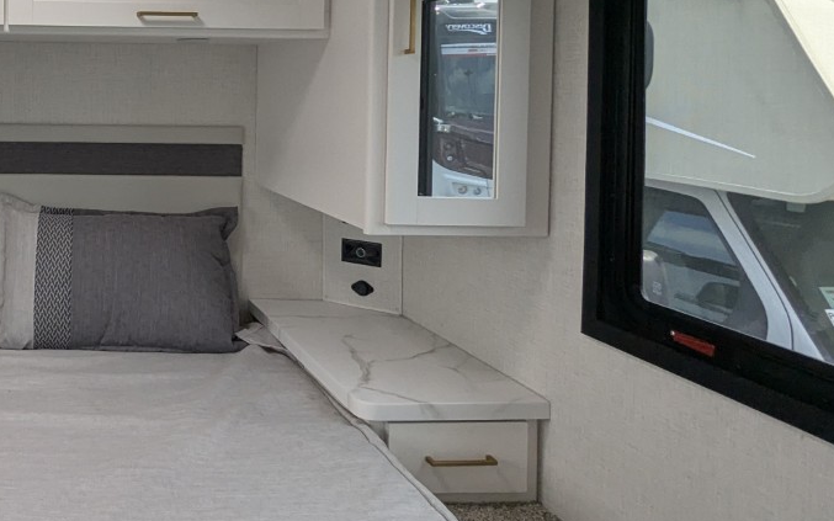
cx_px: 25
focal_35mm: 35
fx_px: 795
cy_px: 90
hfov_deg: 47.3
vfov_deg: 34.9
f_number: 2.2
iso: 153
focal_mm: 2.35
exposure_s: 1/451
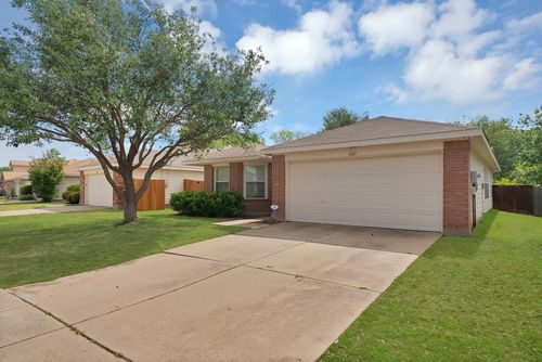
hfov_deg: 81.2
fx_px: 316
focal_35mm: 21
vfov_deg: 59.6
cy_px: 181
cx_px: 271
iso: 640
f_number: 9
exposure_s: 1/640
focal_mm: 21
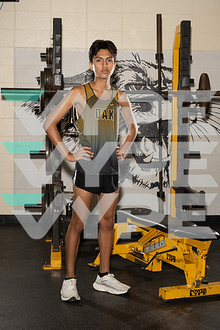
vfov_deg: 28.8
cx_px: 110
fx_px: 642
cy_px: 165
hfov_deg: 19.5
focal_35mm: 70
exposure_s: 1/250
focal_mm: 70
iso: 400
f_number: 8
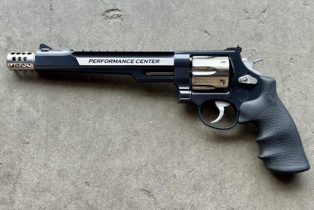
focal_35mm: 51
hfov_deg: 38.9
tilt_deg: -81.0
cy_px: 105
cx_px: 160
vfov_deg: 26.5
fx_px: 445
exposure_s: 1/343
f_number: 1.78
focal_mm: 6.76
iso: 64
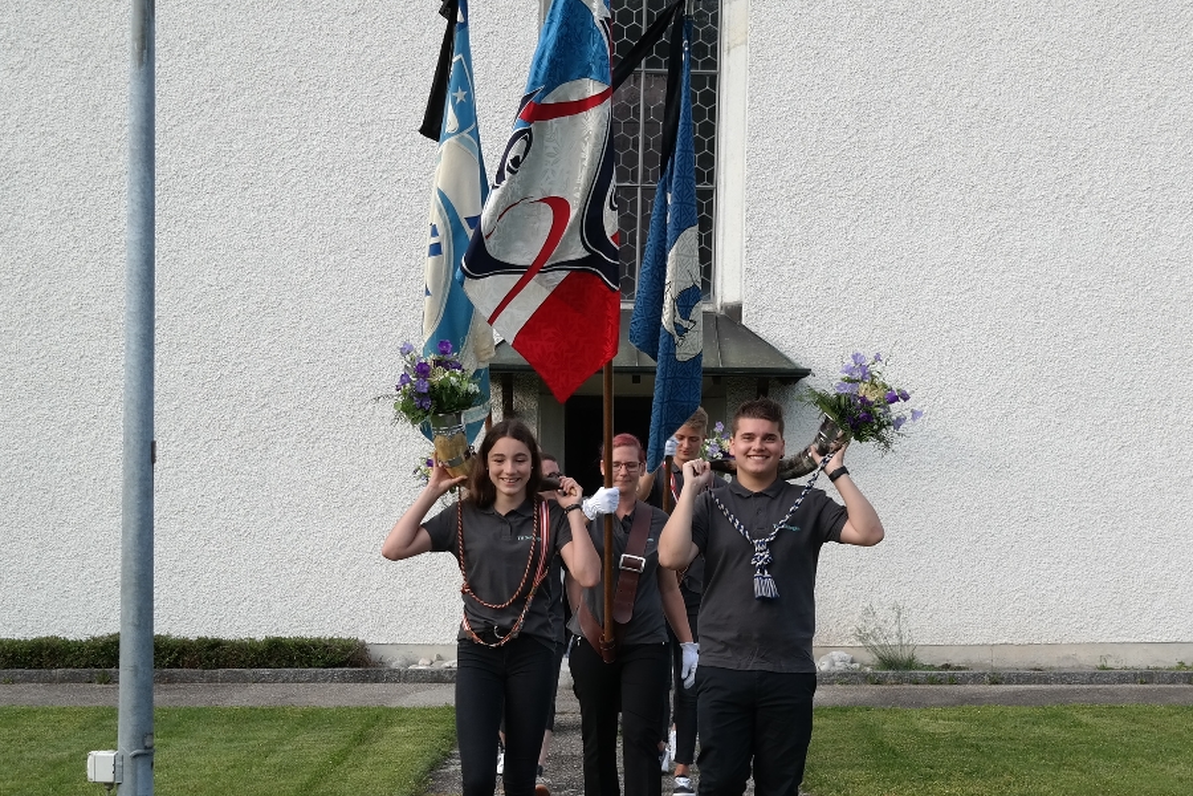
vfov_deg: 21.2
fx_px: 2121
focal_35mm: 64
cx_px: 684
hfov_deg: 31.4
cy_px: 498
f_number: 5.6
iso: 100
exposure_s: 1/200
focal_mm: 24
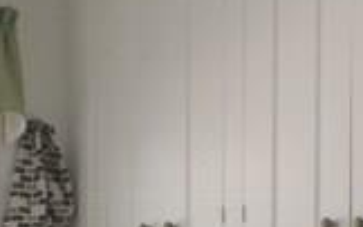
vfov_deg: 5.5
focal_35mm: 234
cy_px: 399
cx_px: 159
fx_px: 2313
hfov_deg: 9.0
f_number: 2.4
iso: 50
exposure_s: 1/40
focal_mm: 4.28
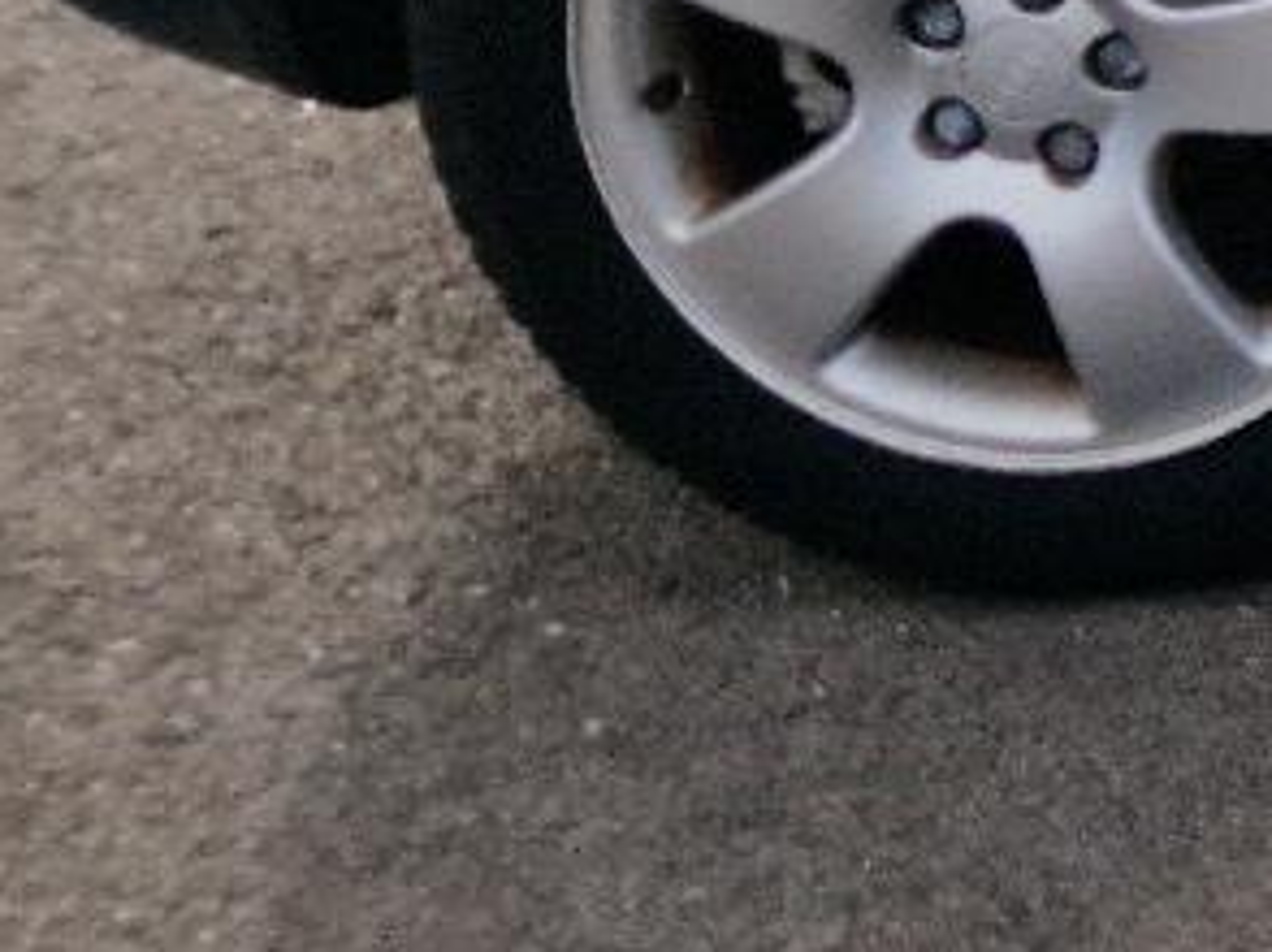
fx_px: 5177
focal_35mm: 141
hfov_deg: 11.0
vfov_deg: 10.1
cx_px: 3366
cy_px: -554
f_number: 1.8
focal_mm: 5.4
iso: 50
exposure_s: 1/1111
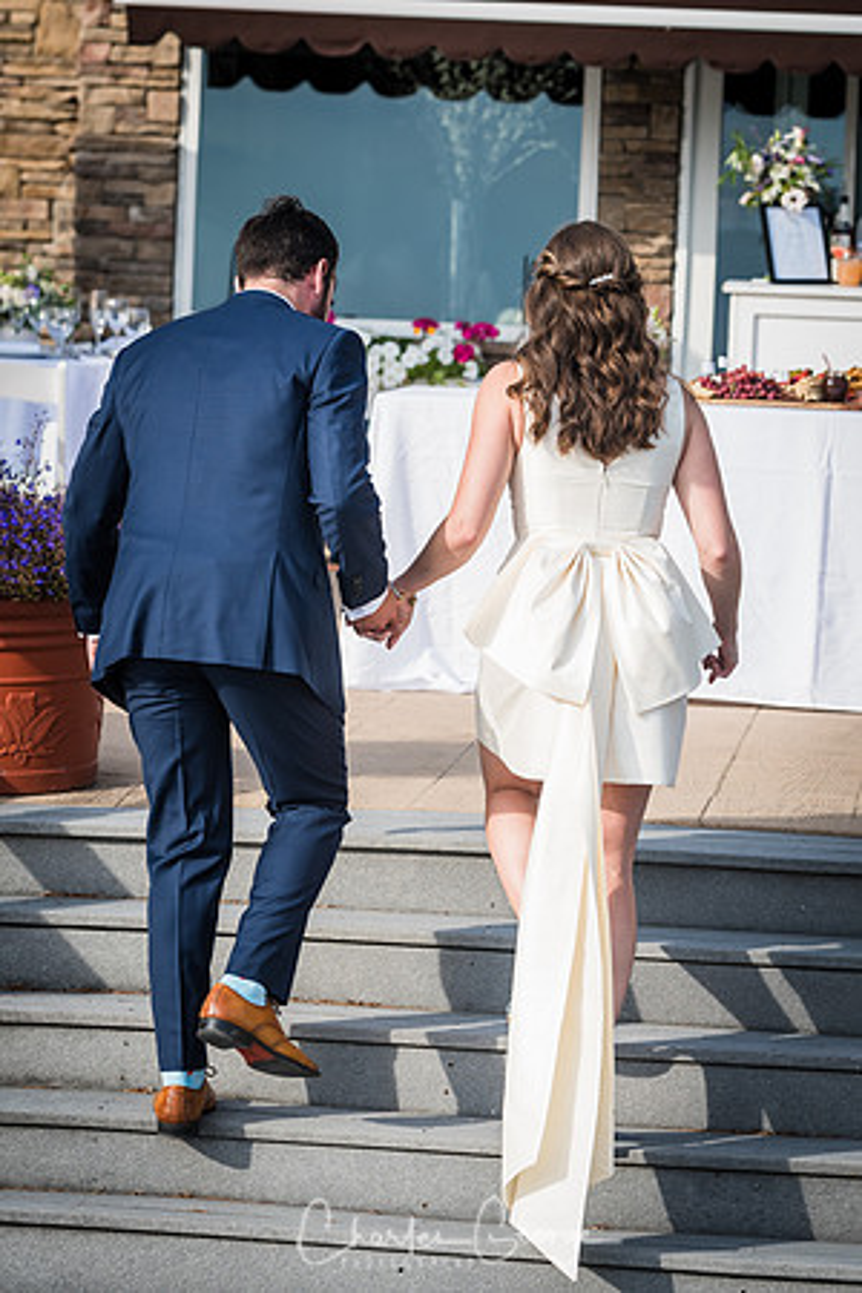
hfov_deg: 9.9
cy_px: 646
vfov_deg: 14.9
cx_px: 431
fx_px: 4956
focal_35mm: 138
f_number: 4
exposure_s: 1/800
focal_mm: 92
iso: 200
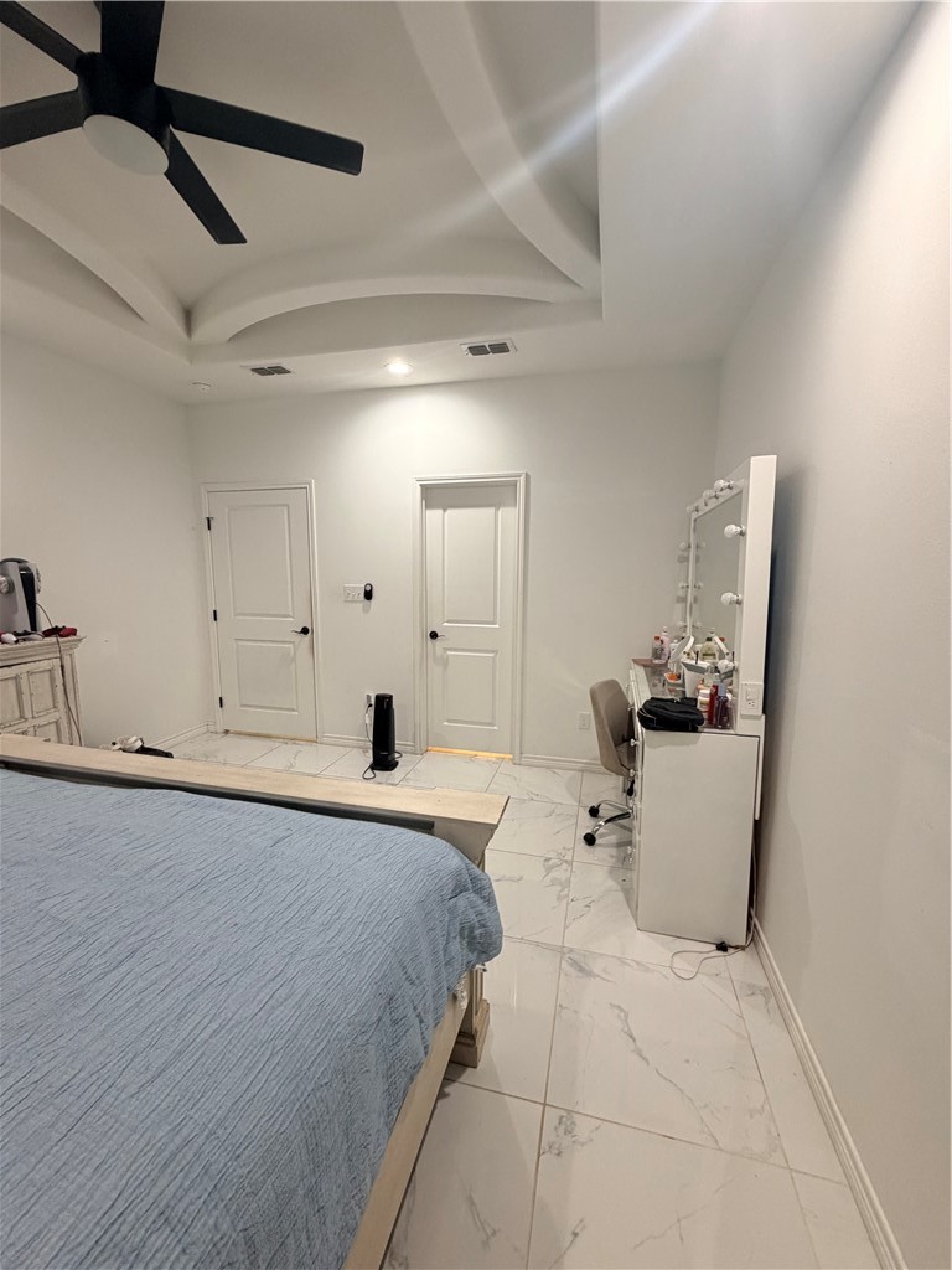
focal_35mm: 14
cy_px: 635
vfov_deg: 102.1
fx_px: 513
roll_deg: +0.1
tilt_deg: -6.5
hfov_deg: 85.7
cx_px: 476
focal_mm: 2.22
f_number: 2.2
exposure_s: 1/60
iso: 200
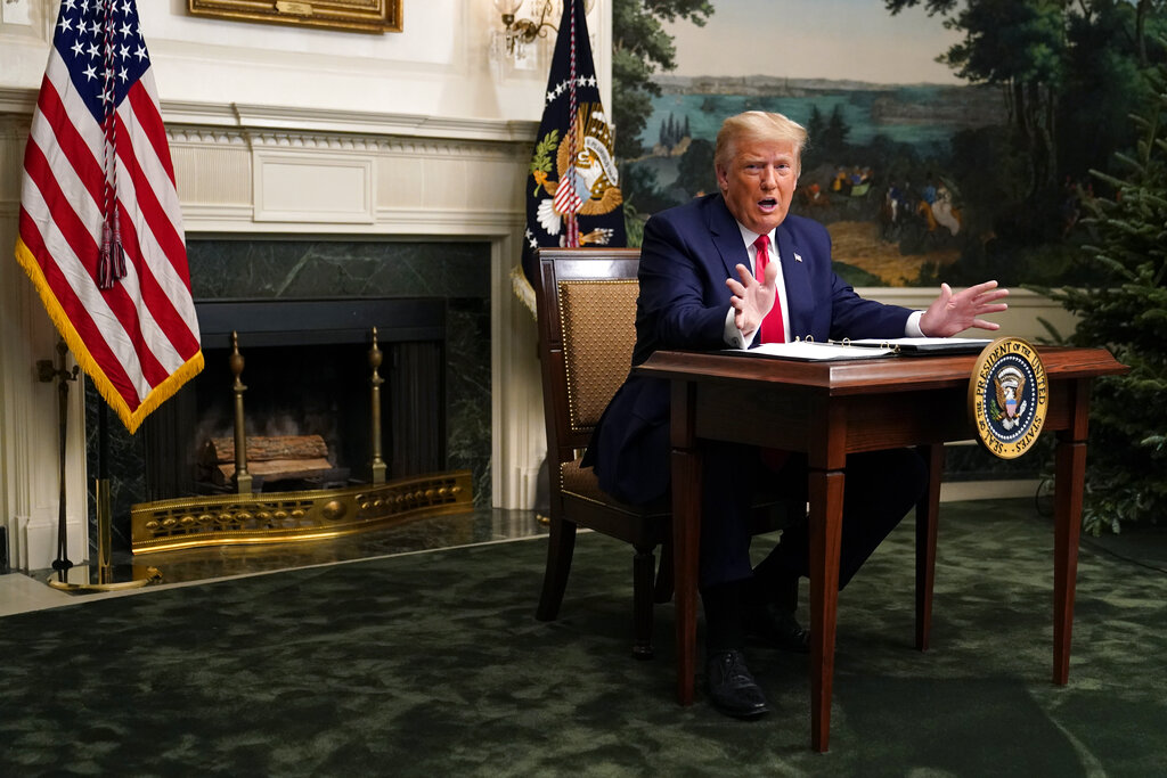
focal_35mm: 48
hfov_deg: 41.1
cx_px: 584
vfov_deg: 28.1
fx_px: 1556
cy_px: 389
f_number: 2.8
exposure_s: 1/320
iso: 5000
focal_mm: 48
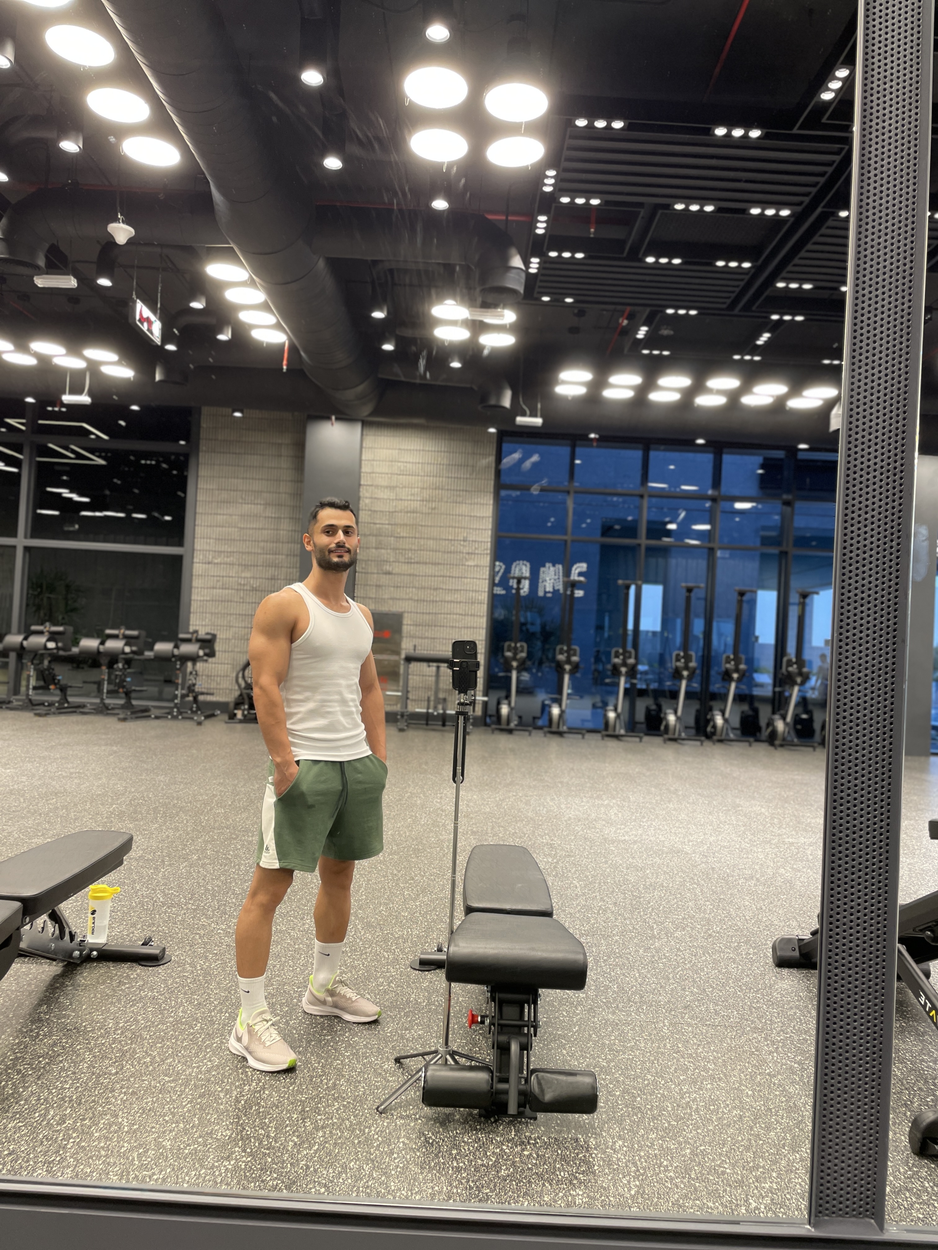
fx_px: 939
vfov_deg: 67.3
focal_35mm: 26
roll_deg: -2.8
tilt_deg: +2.3
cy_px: 625
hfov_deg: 53.1
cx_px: 469
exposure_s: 1/50
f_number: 1.6
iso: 100
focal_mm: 4.2
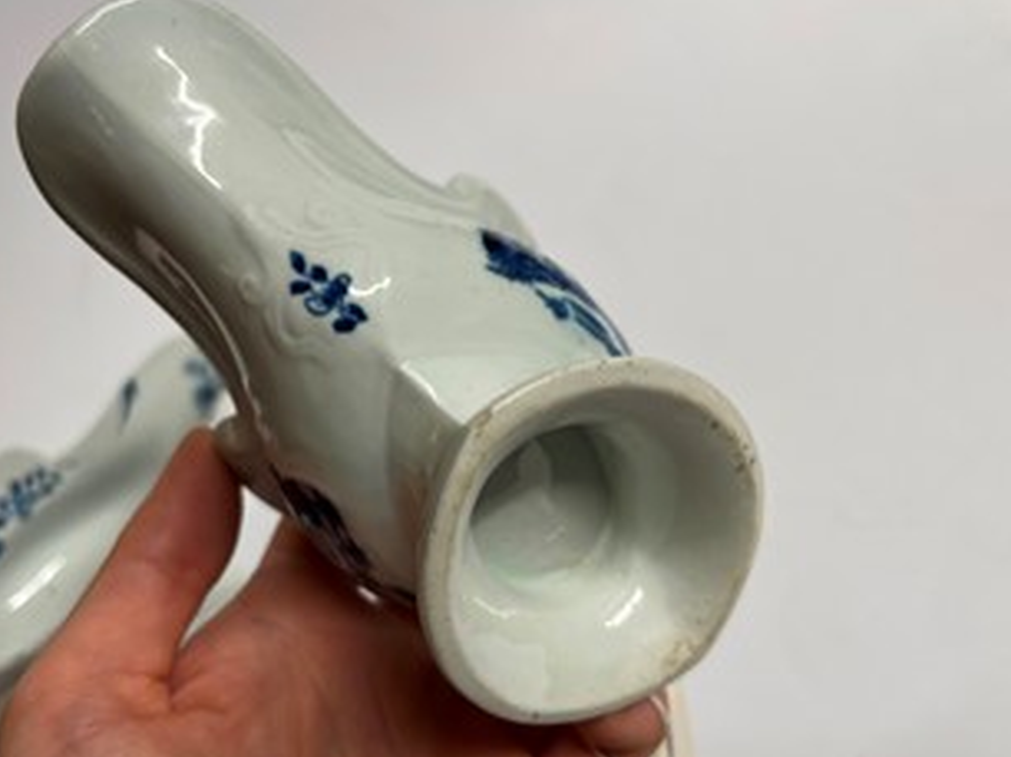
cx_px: 463
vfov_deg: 41.7
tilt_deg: -42.3
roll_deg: +22.5
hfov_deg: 53.9
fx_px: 992
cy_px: 377
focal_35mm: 34
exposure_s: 1/100
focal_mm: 5.1
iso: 50
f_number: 1.6
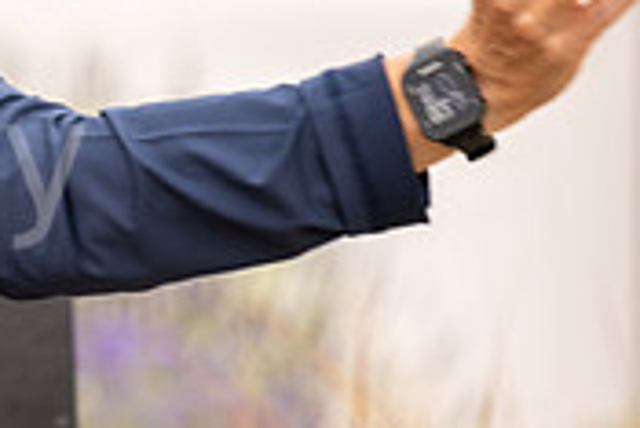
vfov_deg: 1.4
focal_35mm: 992
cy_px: -16
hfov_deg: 2.1
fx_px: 17650
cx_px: -380
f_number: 4.5
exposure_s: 1/250
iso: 200
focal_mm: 300
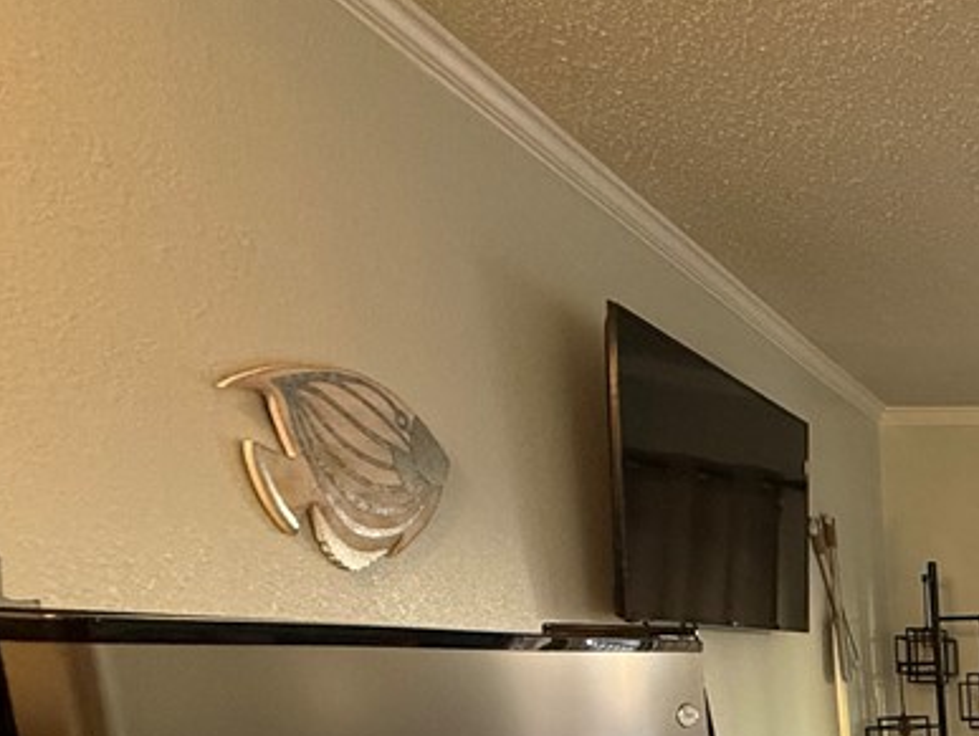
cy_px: 873
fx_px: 1047
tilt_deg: -9.7
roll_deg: +0.3
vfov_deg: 32.4
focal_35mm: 37
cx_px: 1229
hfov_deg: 36.1
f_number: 2.2
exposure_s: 1/120
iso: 250
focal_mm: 2.22
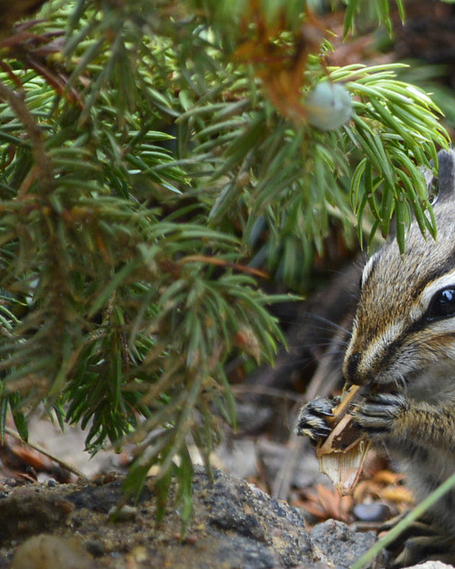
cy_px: 363
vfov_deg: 1.8
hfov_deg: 1.5
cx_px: 535
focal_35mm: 1053
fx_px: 17721
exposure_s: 1/125
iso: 450
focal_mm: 300
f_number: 9
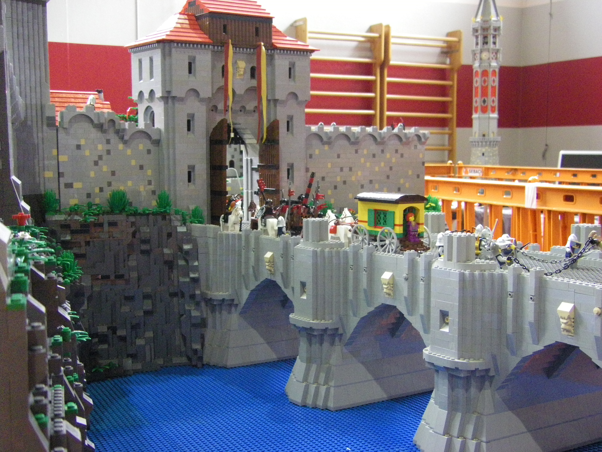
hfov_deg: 37.5
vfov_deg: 28.6
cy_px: 226
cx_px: 301
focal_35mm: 51
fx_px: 887
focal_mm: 8.4
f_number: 3.6
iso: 800
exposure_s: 1/30
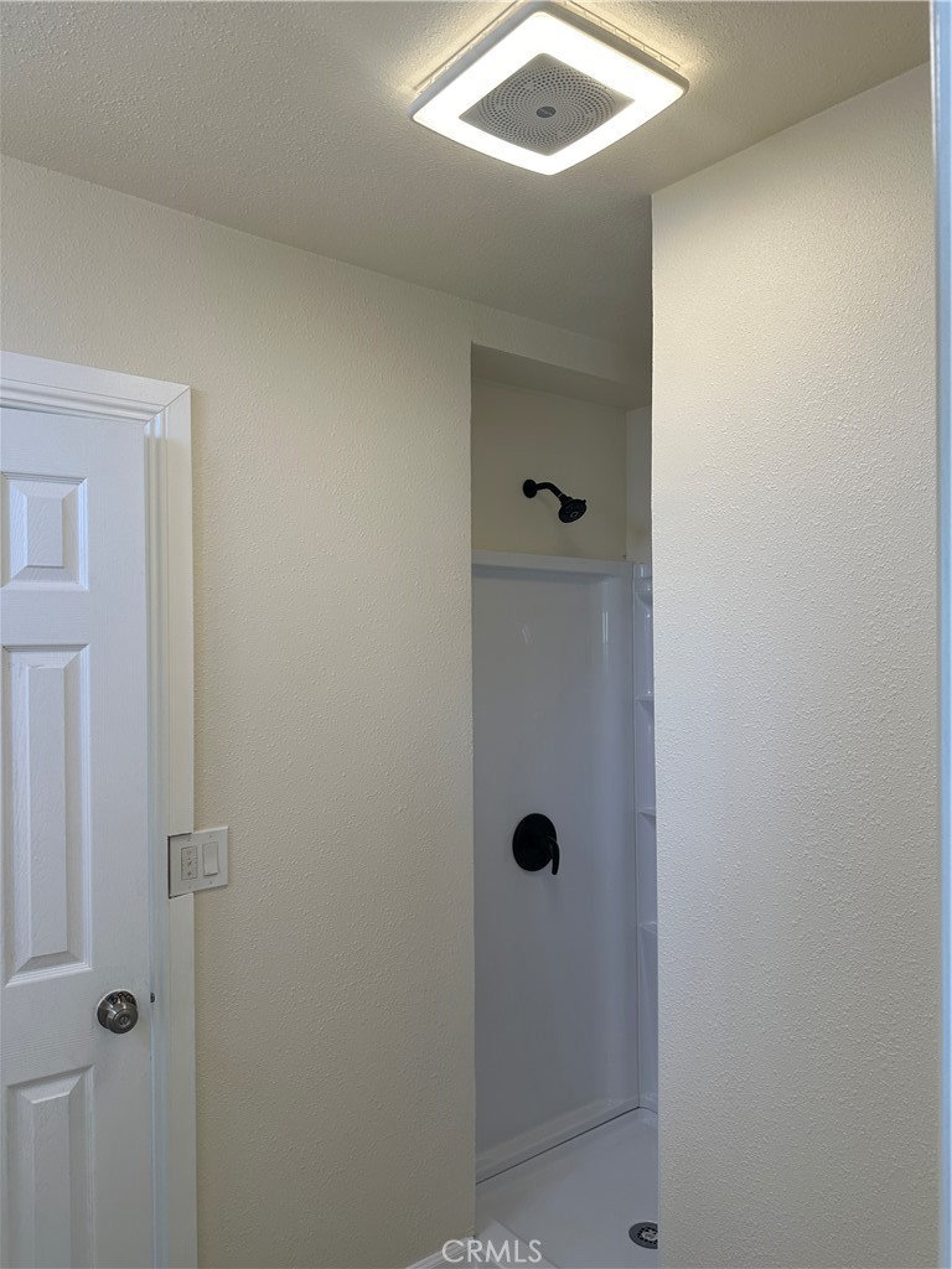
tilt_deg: +0.4
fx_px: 880
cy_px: 634
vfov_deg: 71.6
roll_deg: -0.9
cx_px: 476
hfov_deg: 56.8
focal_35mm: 24
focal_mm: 6.86
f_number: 1.78
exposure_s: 1/164
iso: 80
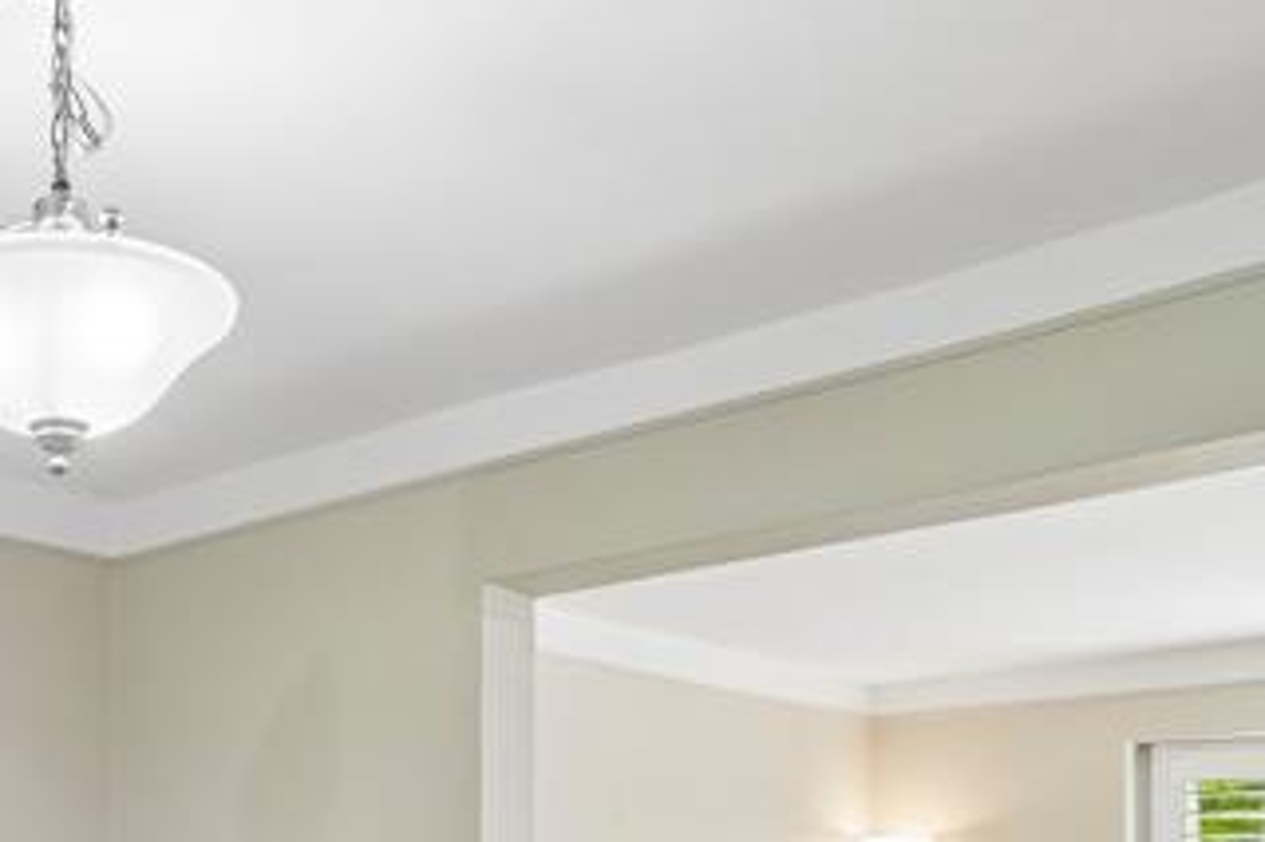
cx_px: 63
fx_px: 1686
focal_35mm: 48
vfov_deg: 25.2
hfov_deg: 37.6
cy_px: 1020
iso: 400
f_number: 8
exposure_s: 1/30
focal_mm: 10
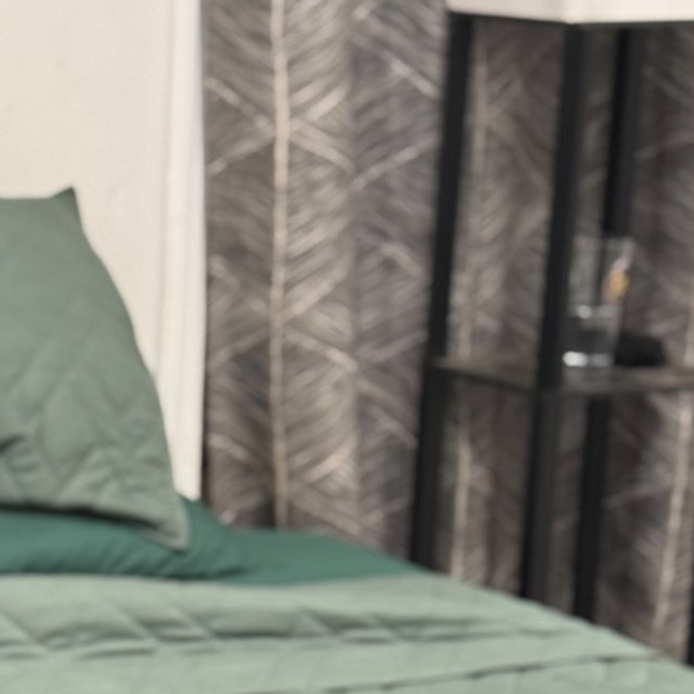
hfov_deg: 12.2
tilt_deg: -17.4
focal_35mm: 140
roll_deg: +0.0
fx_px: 3176
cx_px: -161
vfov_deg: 12.2
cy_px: 818
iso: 400
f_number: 1.78
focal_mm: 6.76
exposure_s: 1/40
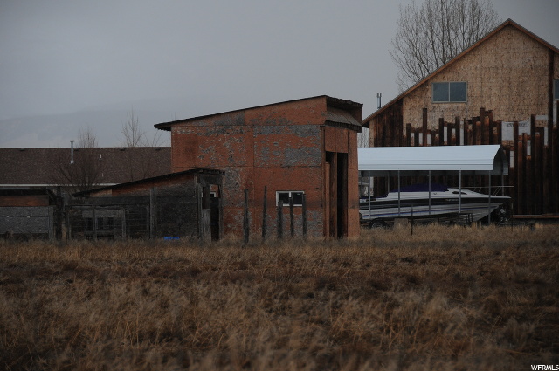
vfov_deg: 7.0
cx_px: 280
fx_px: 3024
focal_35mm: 195
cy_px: 186
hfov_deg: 10.6
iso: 400
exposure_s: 1/640
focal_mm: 130
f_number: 5.6
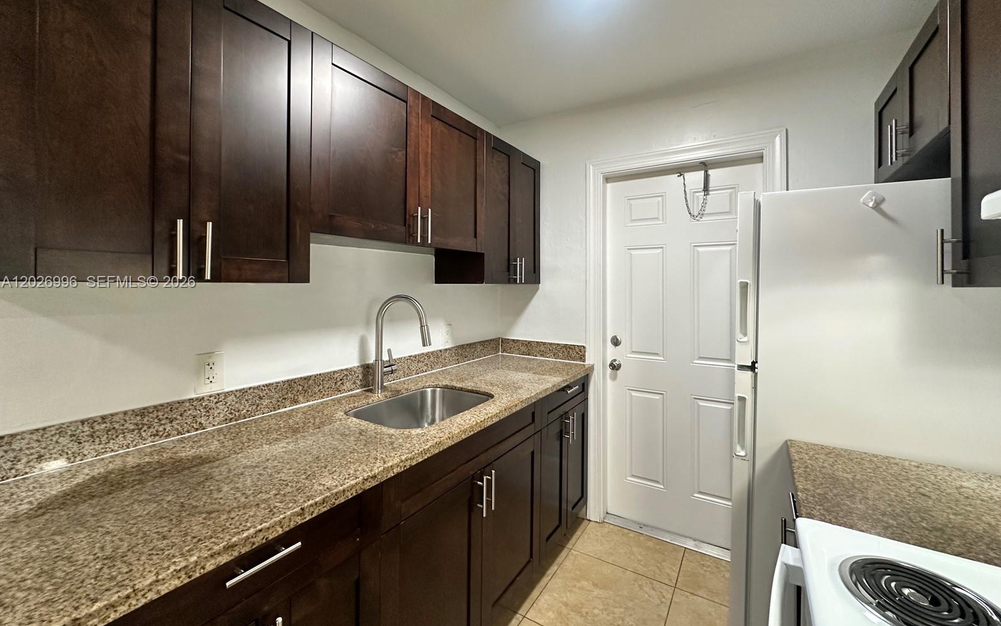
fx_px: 409
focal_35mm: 15
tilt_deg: +1.1
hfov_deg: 101.5
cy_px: 283
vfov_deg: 74.6
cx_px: 505
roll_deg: -0.8
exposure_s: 1/60
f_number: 2.2
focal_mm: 2.22
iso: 200
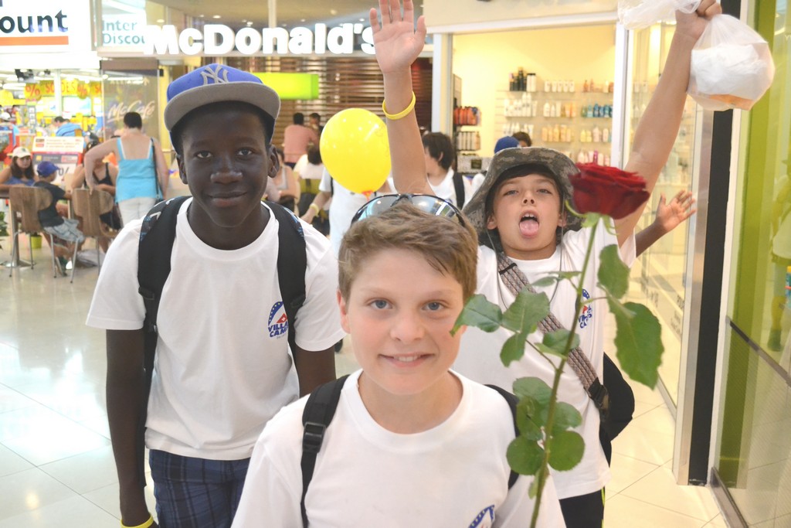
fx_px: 857
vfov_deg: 34.2
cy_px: 264
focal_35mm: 39
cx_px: 396
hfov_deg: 49.5
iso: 3200
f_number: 4.2
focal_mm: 26
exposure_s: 1/160
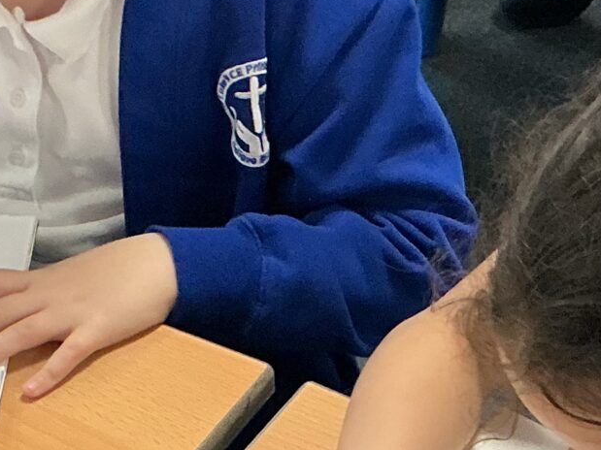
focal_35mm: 120
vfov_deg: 12.2
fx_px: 2083
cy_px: 412
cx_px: 127
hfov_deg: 16.3
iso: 80
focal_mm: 3
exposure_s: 1/60
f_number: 1.8
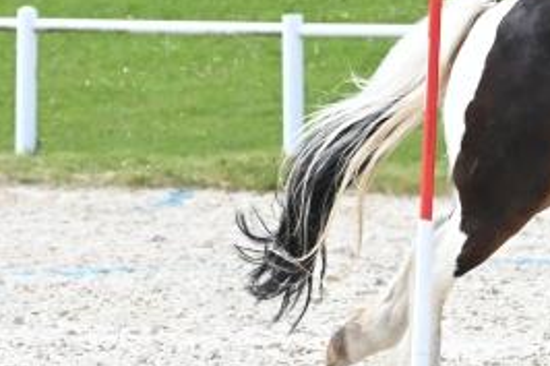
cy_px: -4
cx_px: 593
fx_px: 9649
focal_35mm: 632
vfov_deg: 2.2
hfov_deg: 3.3
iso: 2000
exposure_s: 1/1250
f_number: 11
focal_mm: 210
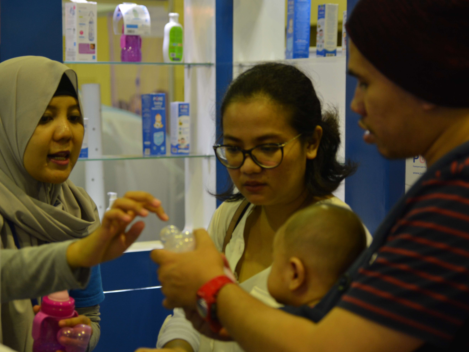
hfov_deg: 22.0
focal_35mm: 89
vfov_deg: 16.6
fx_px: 1206
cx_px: 189
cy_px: 170
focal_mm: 50
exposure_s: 1/60
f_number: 3.2
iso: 500
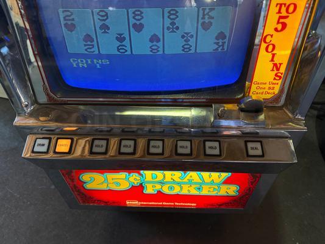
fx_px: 225
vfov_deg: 56.8
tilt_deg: -53.3
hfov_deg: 71.6
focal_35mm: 24
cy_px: 122
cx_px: 162
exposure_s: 1/60
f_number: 1.78
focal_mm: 6.76
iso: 250
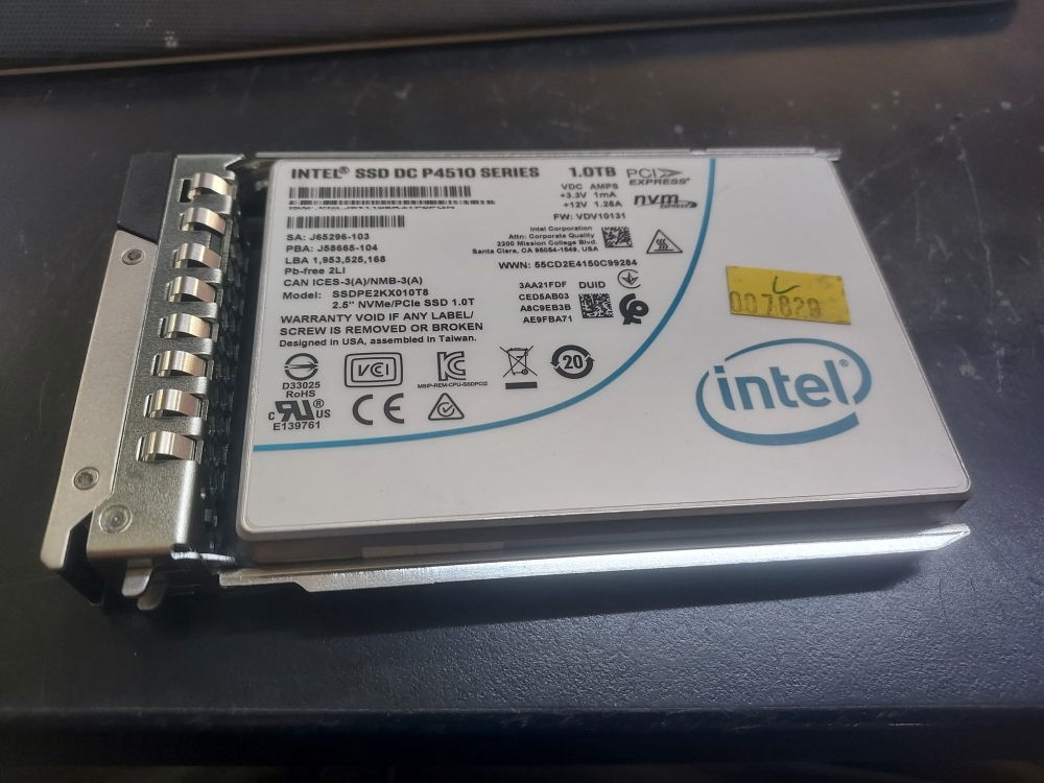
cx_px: 522
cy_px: 392
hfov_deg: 71.6
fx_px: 724
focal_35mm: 24
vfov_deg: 56.8
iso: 100
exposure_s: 1/60
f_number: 1.8
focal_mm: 4.6
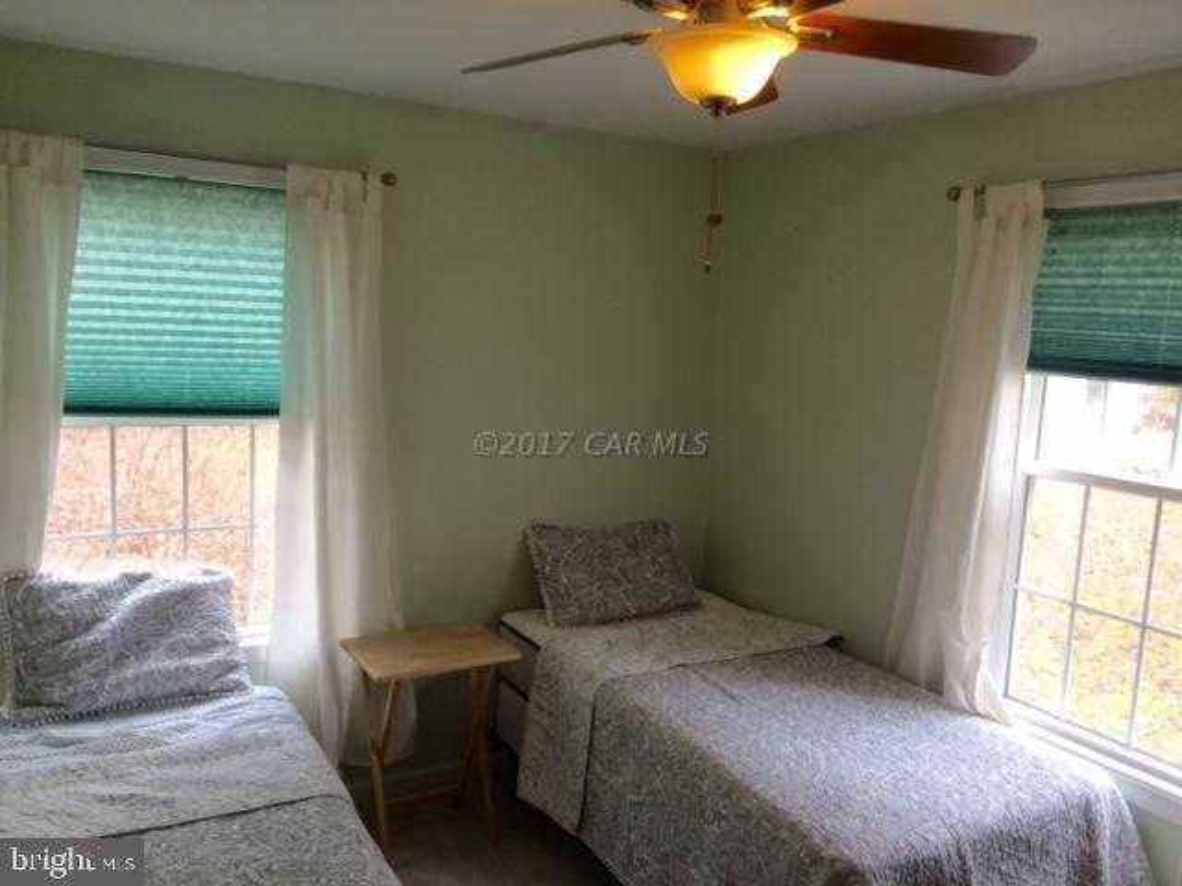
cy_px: 443
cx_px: 591
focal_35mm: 29
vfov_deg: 48.2
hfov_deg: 61.7
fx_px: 990
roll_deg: -0.7
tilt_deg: -8.3
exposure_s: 1/30
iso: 50
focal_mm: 4.15
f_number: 2.2
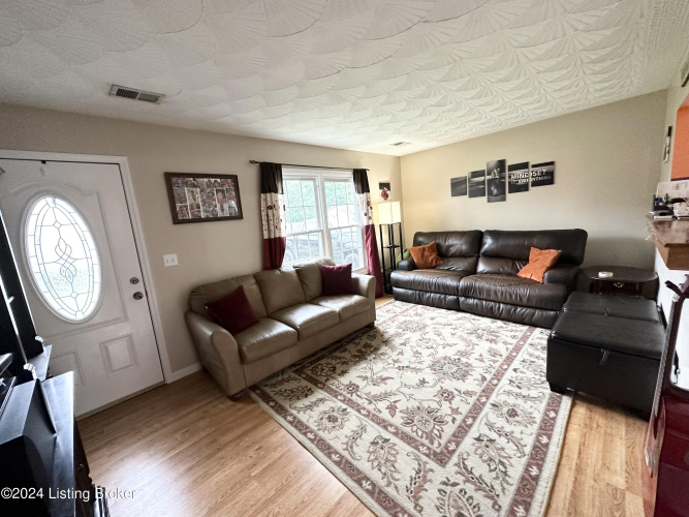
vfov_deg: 85.7
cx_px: 344
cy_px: 258
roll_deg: +5.4
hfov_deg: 102.1
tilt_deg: -9.8
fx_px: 279
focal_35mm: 14
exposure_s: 1/60
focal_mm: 2.22
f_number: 2.2
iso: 320
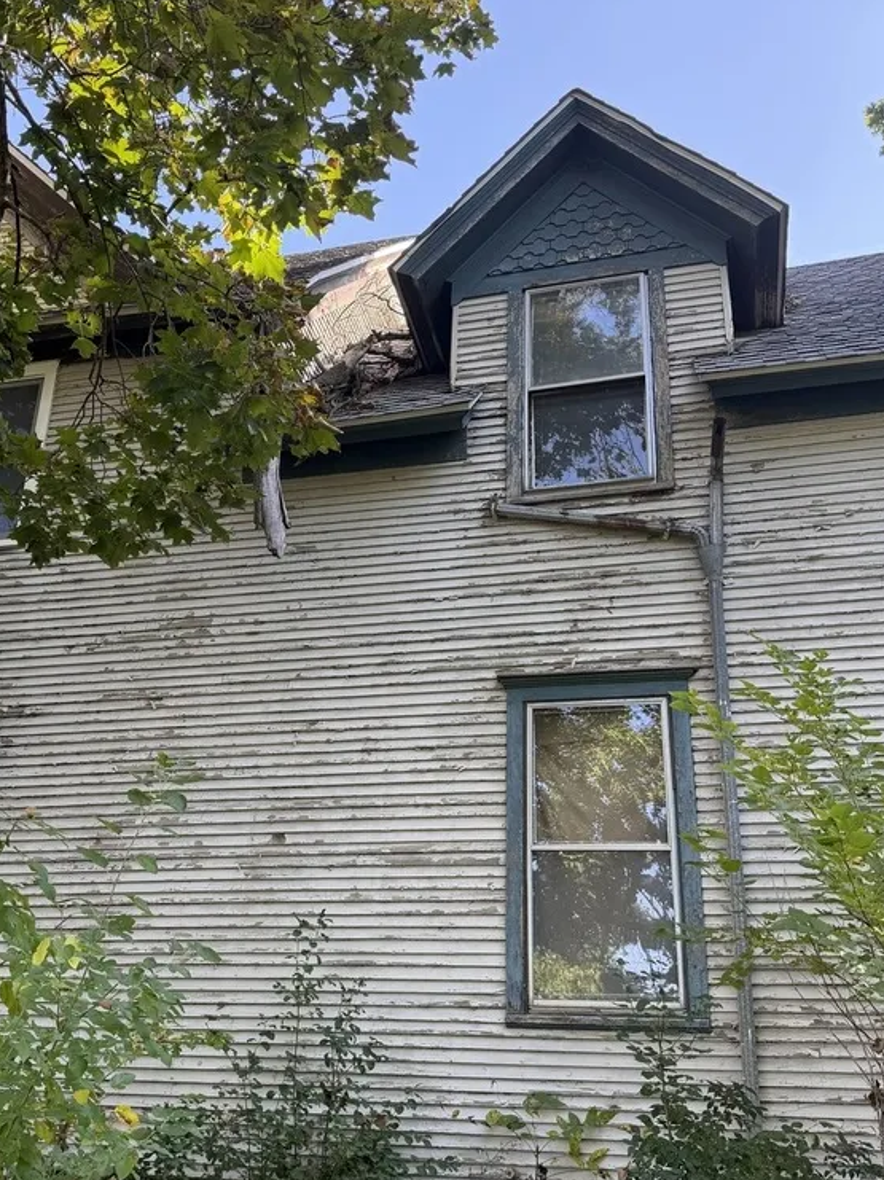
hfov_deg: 40.6
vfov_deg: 52.6
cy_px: 610
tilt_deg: +23.4
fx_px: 1193
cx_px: 374
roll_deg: -4.1
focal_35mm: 35
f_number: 1.78
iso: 80
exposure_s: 1/234
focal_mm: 6.76
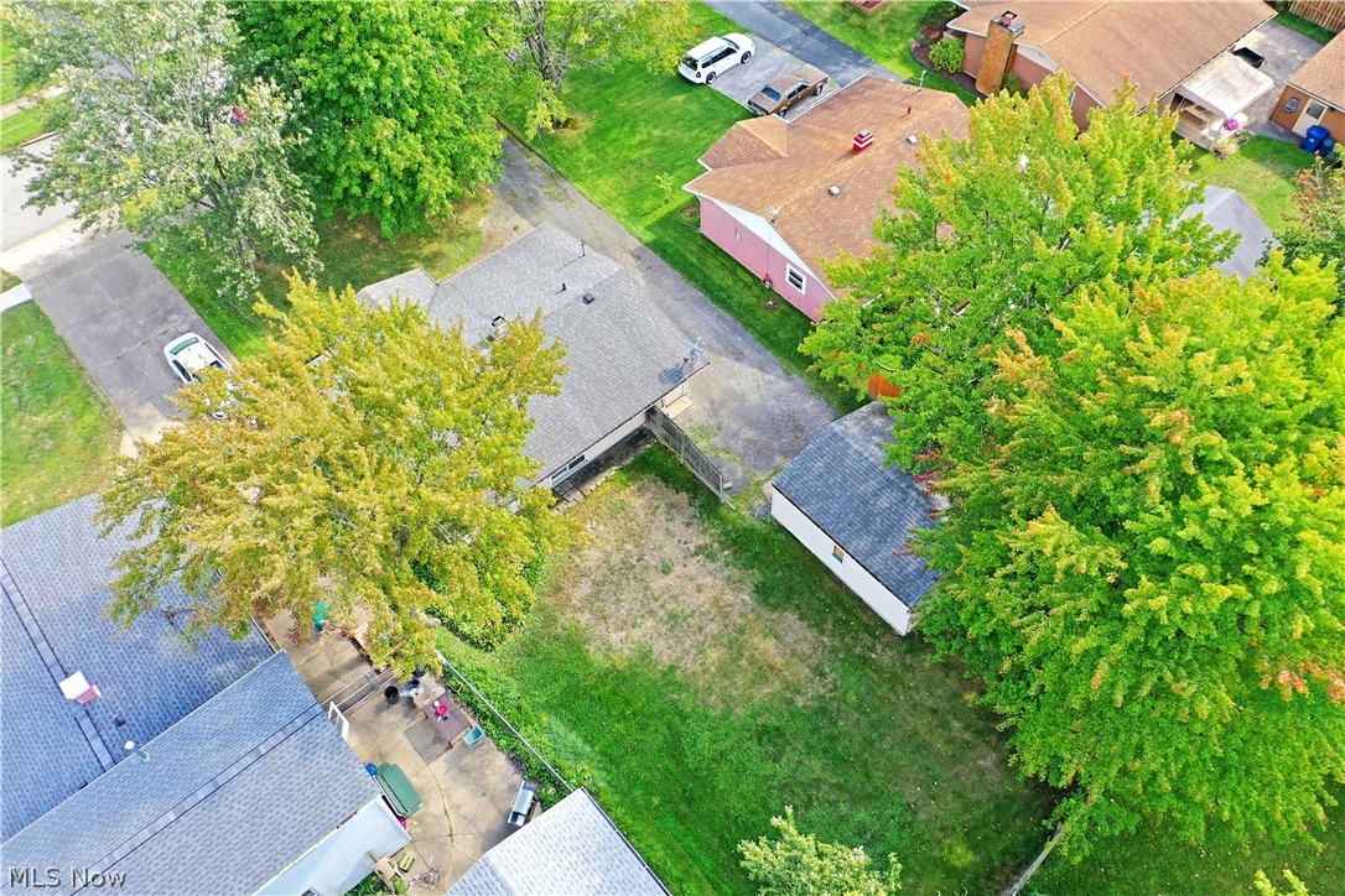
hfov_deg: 65.5
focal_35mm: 28
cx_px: 672
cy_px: 448
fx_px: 1046
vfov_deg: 46.4
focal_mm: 10.26
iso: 100
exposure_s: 1/30
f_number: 2.8
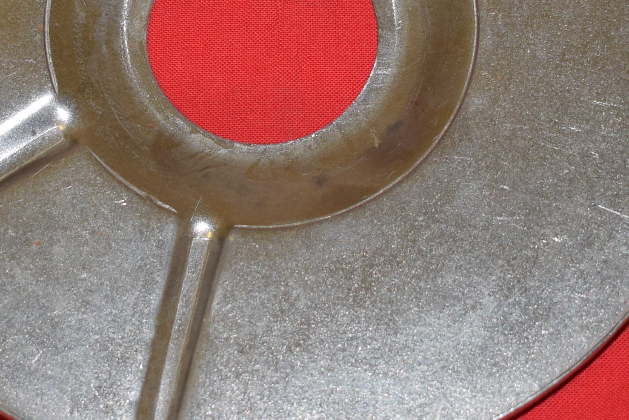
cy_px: 61
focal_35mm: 146
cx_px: 279
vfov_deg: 9.4
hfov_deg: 14.1
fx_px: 2551
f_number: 5
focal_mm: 32
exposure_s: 1/25
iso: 160
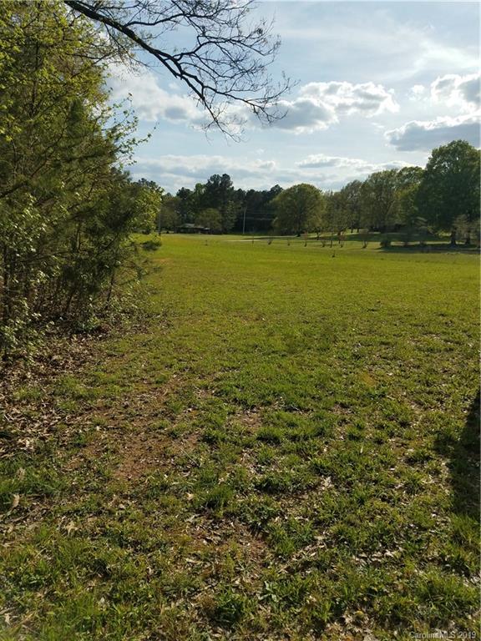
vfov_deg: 67.3
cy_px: 320
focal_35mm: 26
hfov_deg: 53.1
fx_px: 482
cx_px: 240
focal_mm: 4.2
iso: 40
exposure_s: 1/4096
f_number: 1.7
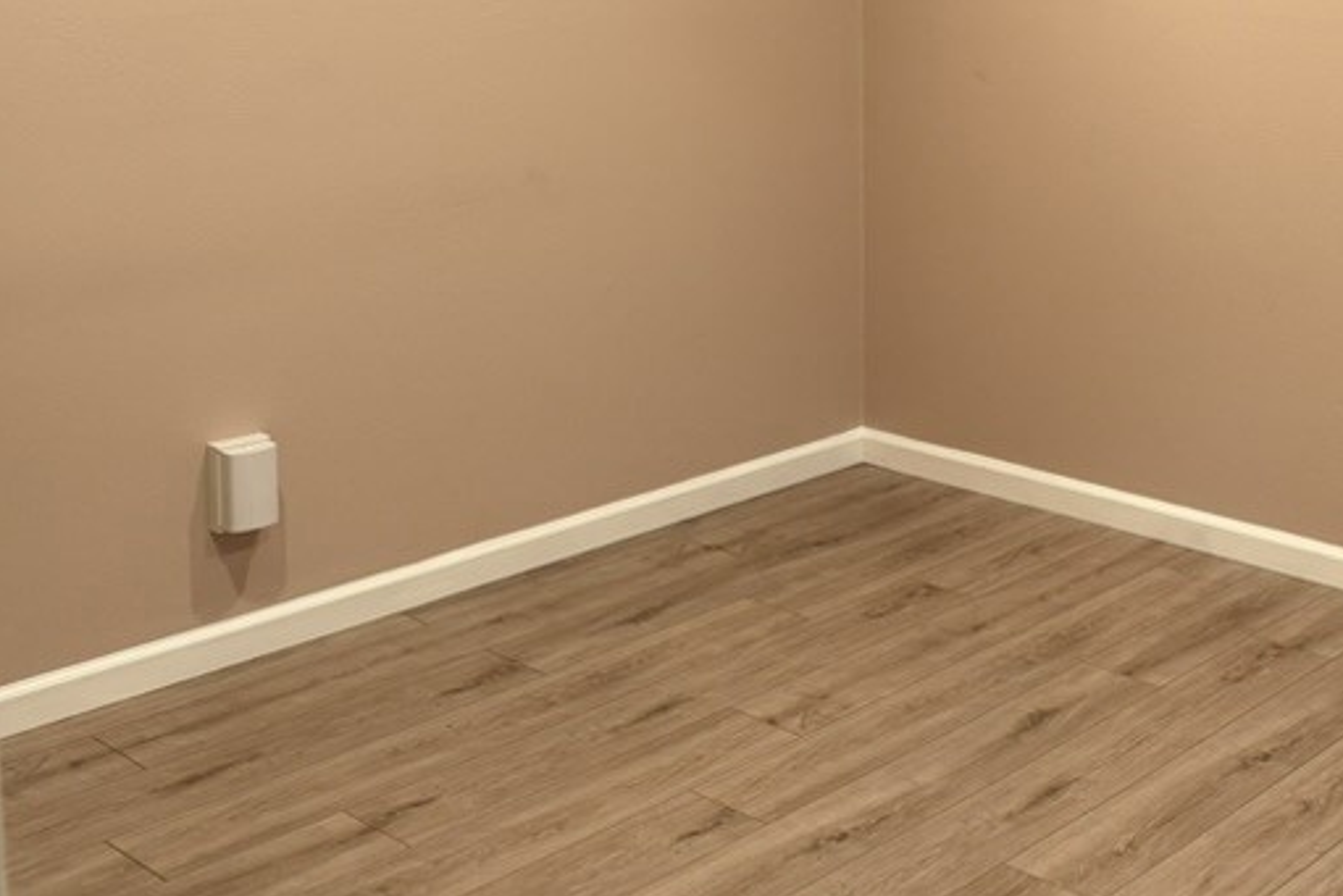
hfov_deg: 35.7
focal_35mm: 50
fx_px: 1866
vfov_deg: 26.1
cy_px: 81
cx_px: 1343
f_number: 1.78
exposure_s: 1/60
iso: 160
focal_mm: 6.76
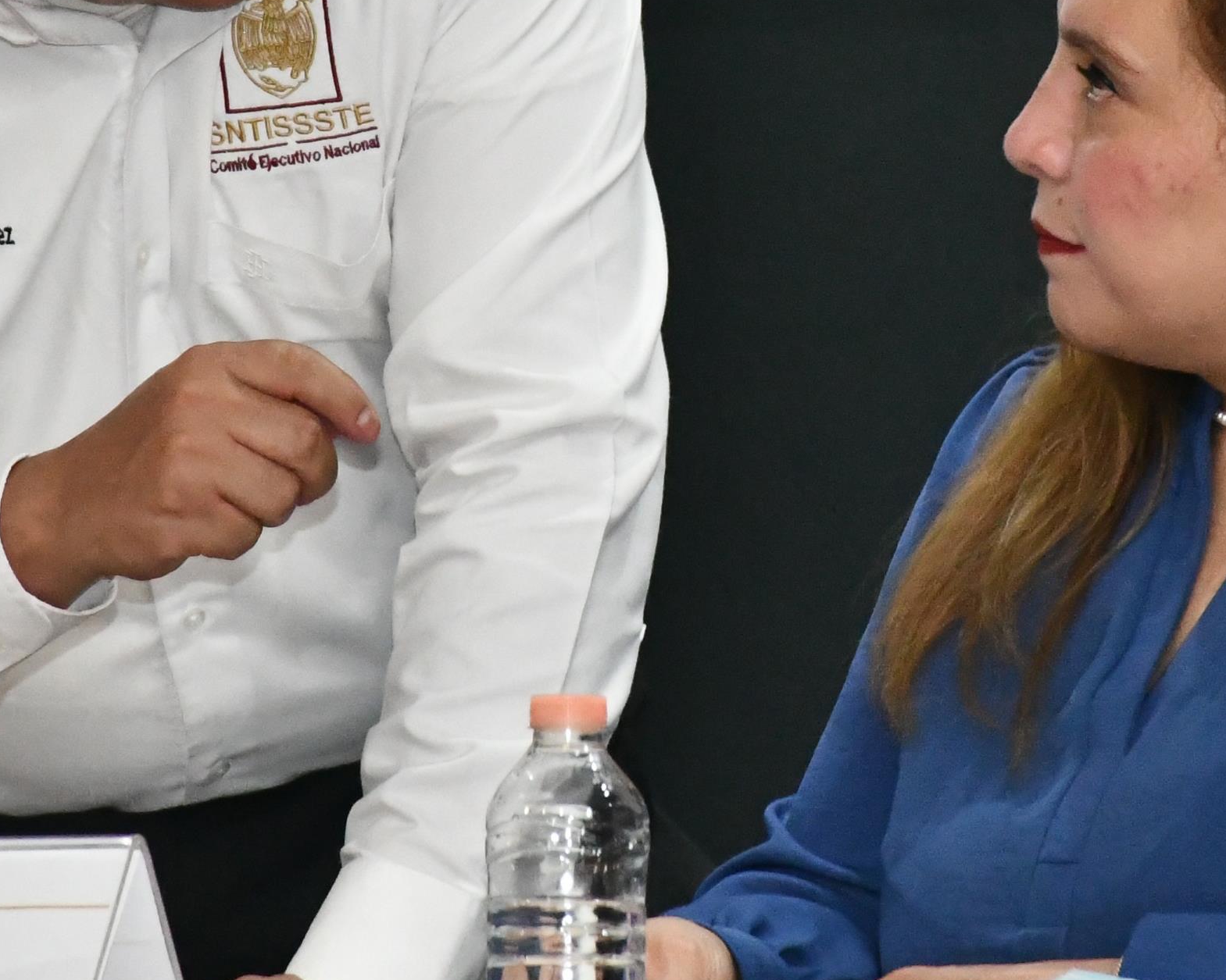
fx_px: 16581
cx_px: 587
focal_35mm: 457
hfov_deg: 4.2
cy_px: 128
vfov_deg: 3.4
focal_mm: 122
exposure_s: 1/100
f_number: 9
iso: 7200
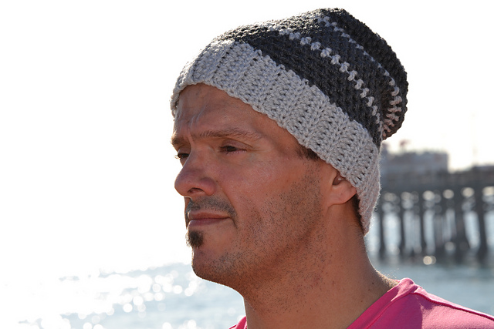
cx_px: 247
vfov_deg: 11.7
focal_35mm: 117
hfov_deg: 17.5
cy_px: 164
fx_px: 1606
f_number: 11
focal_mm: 78
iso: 100
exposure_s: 1/200
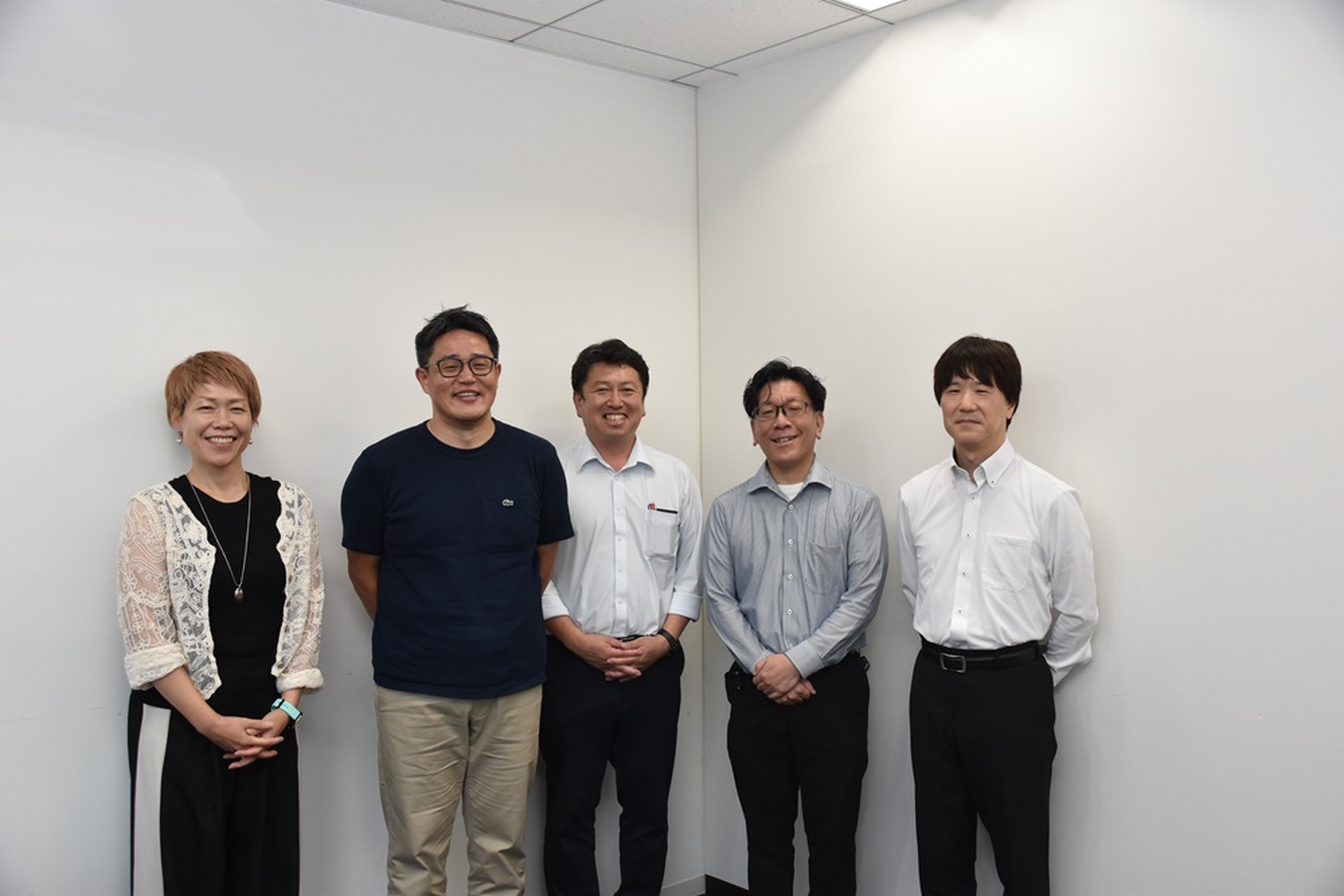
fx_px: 1232
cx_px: 672
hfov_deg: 57.2
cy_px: 448
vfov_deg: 40.0
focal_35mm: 33
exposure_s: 1/125
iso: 800
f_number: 5.6
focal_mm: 22
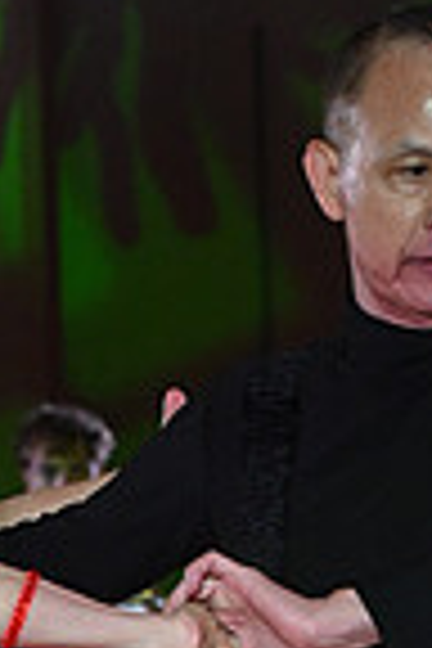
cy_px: 994
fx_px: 6875
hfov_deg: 3.6
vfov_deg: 5.3
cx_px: -34
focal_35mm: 382
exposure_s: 1/400
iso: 5000
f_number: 8
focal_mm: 95
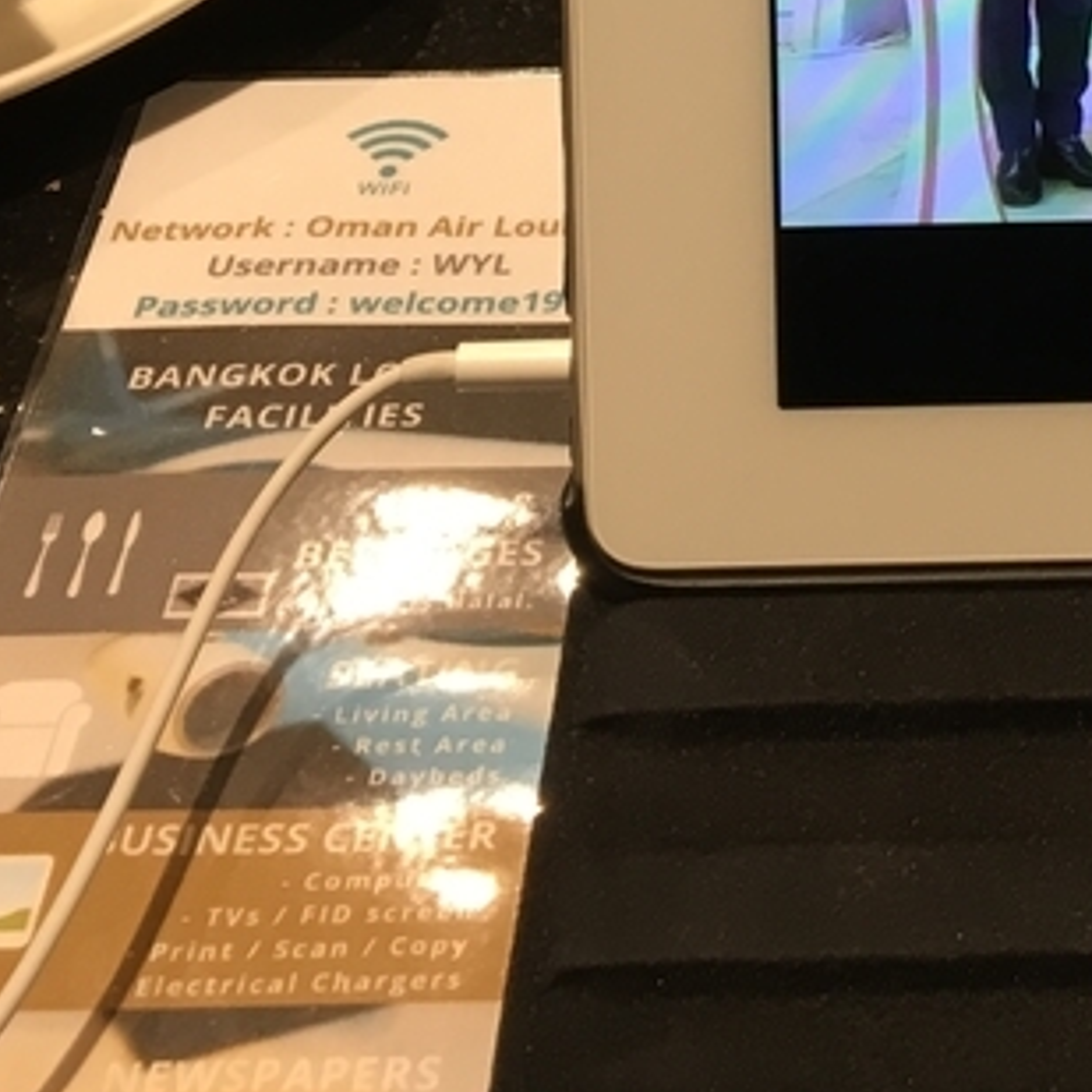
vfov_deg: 19.2
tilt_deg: -35.2
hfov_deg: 19.6
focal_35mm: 85
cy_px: -247
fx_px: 3034
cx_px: 1194
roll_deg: -0.6
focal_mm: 4.15
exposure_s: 1/33
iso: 100
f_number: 2.2
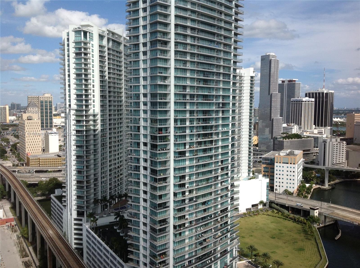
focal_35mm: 35
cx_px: 180
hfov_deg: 52.7
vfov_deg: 40.6
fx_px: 363
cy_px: 134
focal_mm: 4.28
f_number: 2.4
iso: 50
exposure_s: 1/3030
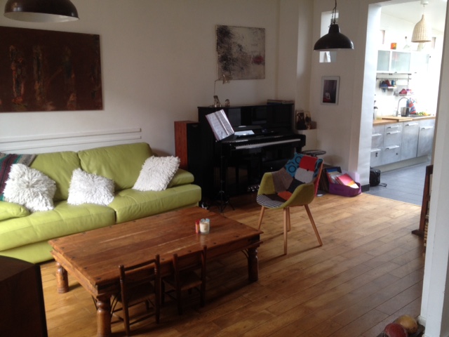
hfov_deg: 52.6
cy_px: 168
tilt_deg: -12.5
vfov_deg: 40.7
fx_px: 454
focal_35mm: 35
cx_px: 224
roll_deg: -0.6
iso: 64
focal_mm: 4.28
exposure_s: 1/40
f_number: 2.4
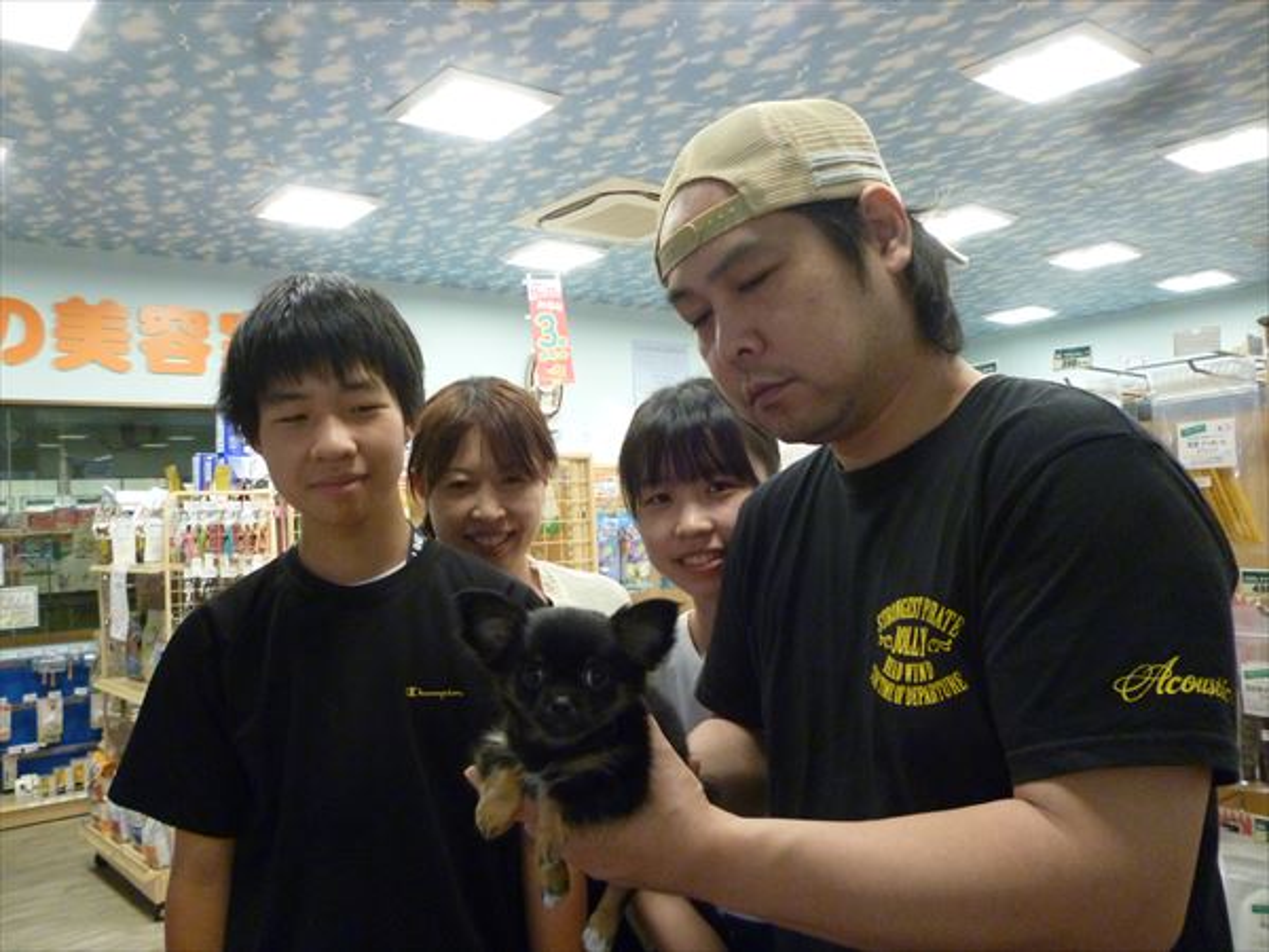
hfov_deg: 63.4
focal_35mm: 28
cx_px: 634
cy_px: 476
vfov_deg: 49.7
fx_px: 1026
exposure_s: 1/60
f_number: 3.1
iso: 400
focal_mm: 5
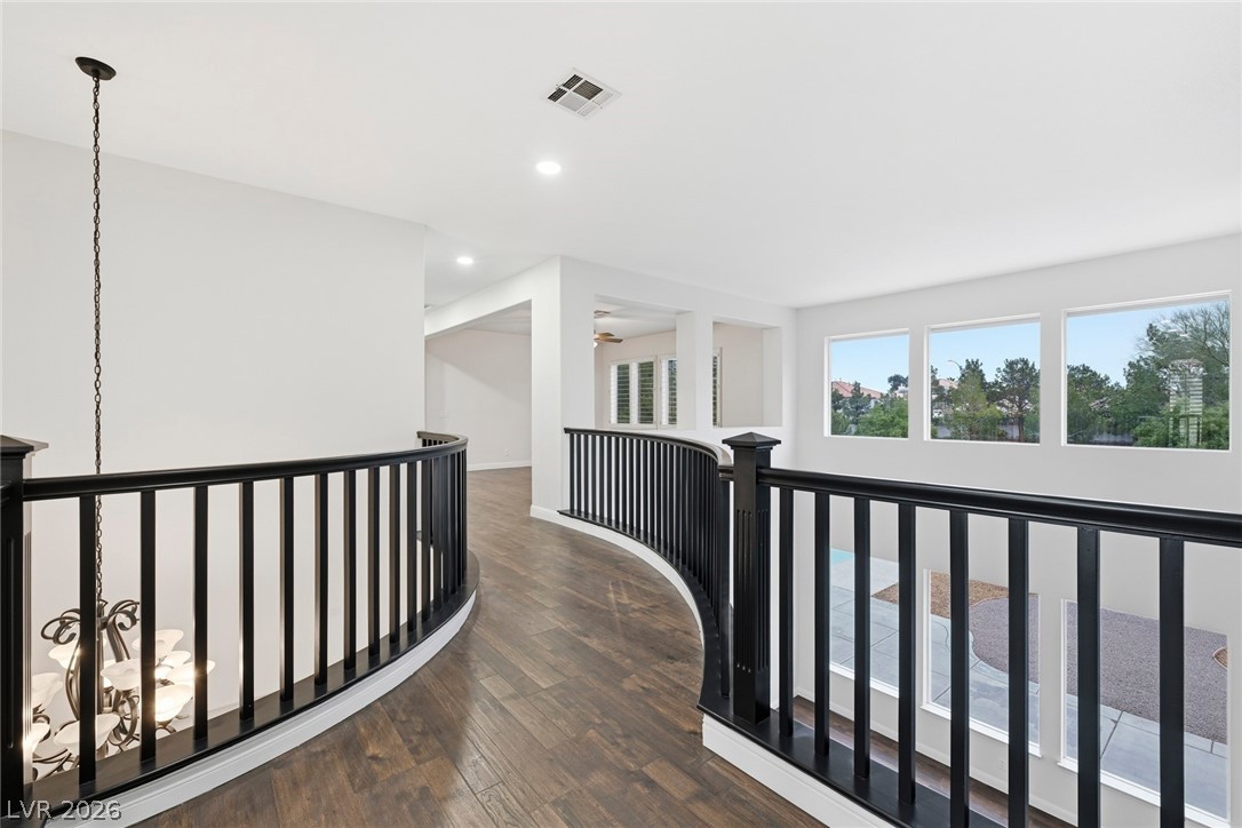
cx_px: 621
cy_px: 414
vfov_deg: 77.3
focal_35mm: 15
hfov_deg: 100.4
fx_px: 517
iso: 500
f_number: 10
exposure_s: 1/80
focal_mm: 15
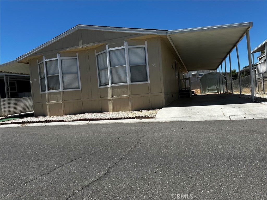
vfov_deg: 56.8
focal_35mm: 24
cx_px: 134
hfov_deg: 71.6
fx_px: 185
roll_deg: +3.8
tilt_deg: -1.3
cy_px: 100
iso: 80
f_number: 1.78
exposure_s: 1/5848
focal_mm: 6.86
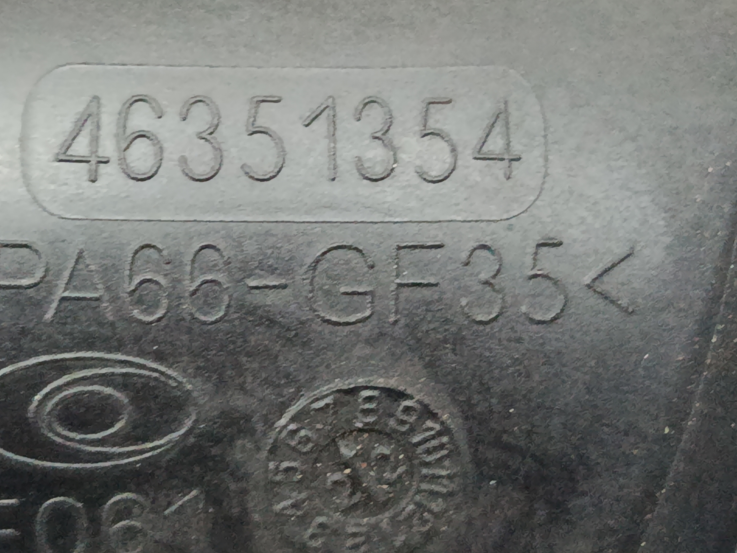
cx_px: 299
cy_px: 192
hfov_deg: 20.2
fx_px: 2065
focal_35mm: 97
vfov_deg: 15.2
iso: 1945
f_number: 1.7
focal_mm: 5.24
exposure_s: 1/25
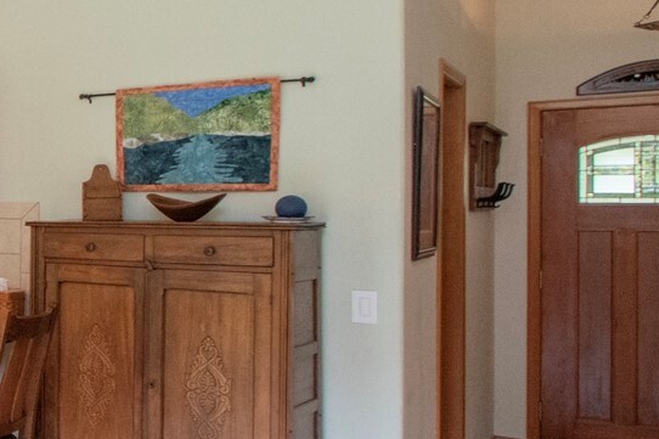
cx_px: -359
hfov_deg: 27.1
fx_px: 860
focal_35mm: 47
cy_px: 198
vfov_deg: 28.6
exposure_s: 1/60
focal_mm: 10
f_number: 13
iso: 1800
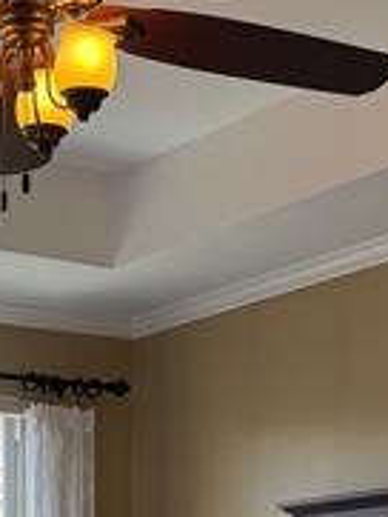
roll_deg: +0.2
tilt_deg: -5.0
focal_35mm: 102
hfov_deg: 14.2
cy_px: 797
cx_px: -31
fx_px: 1523
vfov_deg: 17.2
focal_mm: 6.76
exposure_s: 1/120
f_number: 1.78
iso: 80
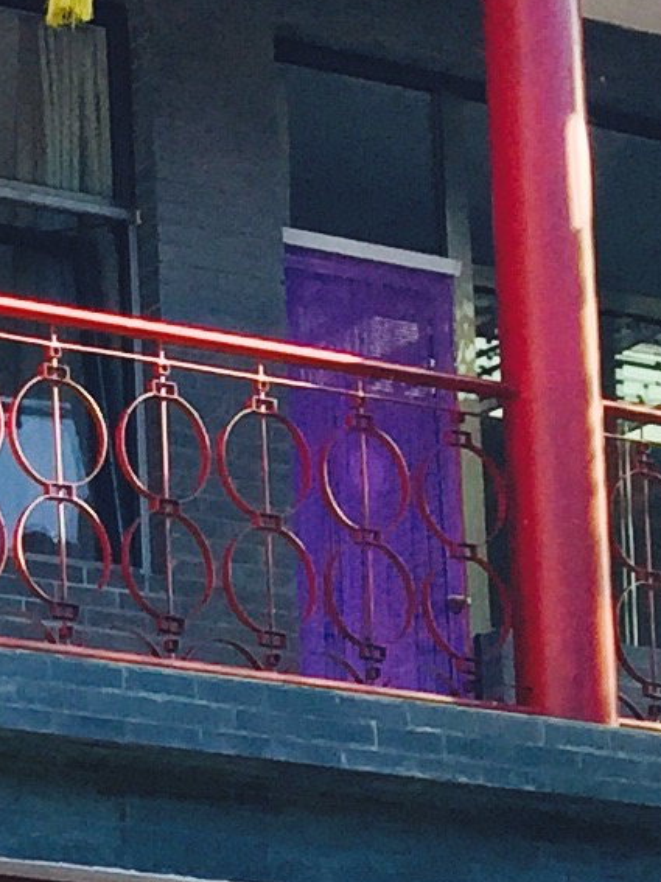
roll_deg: +0.9
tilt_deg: +6.2
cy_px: 1559
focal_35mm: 167
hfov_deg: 8.0
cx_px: -1120
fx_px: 4253
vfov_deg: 11.1
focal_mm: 4.15
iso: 32
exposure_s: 1/324
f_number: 2.2
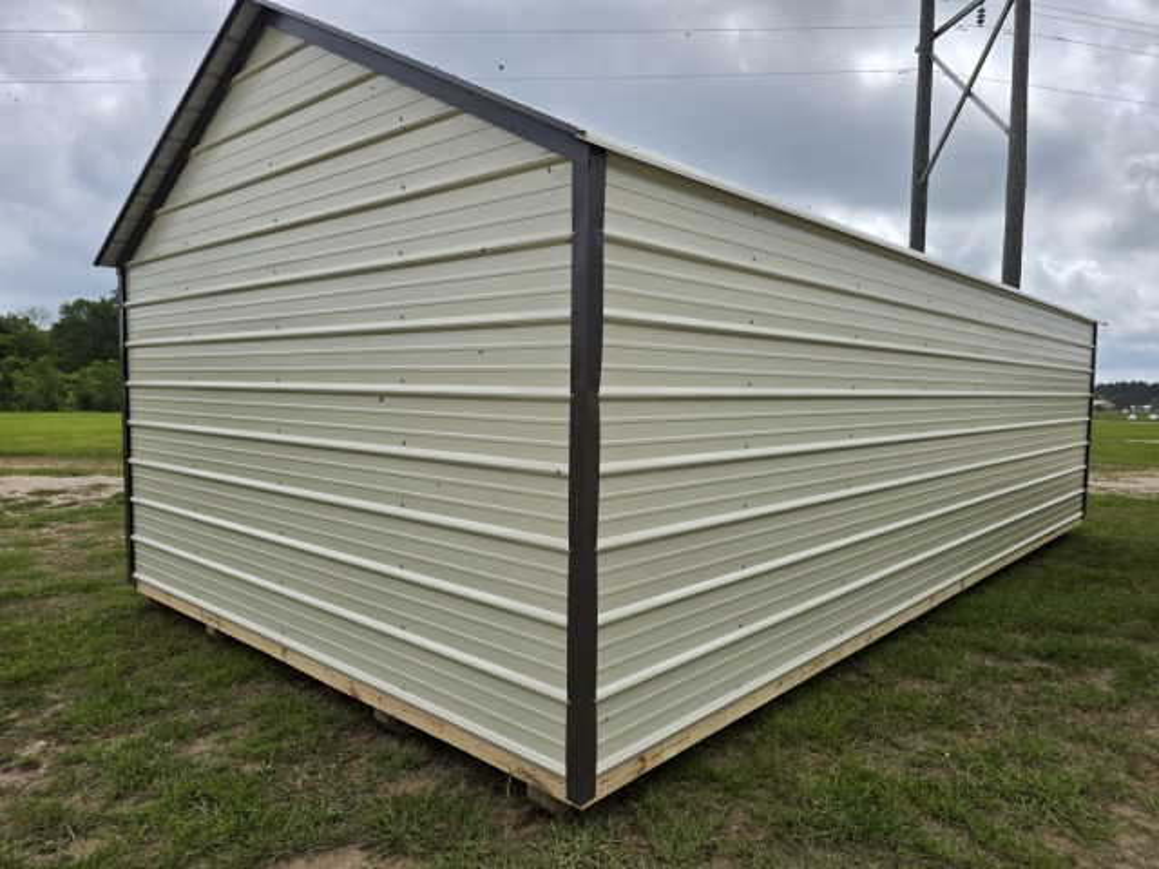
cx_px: 580
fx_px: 770
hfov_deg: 73.9
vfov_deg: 58.9
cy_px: 434
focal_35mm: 23
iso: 80
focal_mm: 6.3
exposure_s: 1/7944
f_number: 1.7
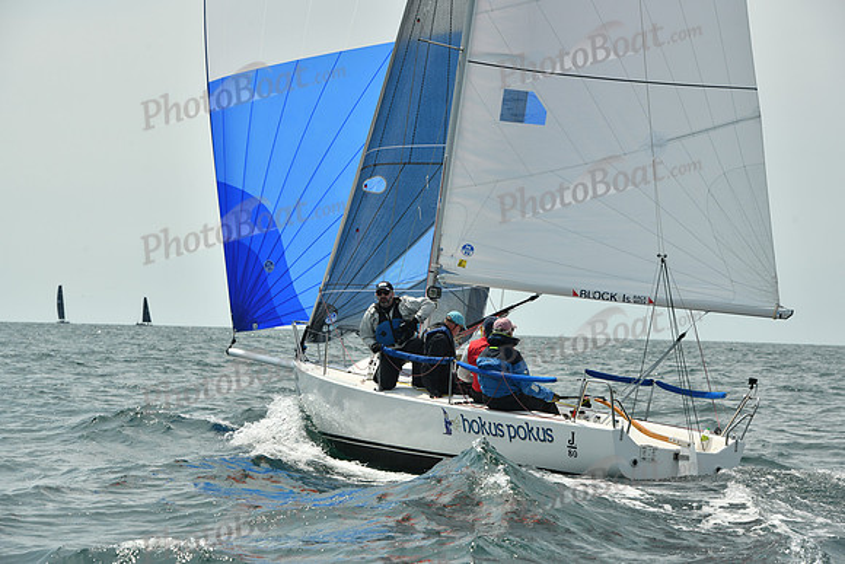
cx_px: 422
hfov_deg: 15.2
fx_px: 3169
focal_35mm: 135
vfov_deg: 10.2
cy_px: 282
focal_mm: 135
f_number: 9
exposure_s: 1/1250
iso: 320
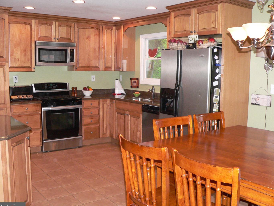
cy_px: 105
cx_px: 135
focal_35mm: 38
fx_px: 301
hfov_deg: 49.0
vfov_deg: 37.7
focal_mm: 6
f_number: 2.8
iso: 300
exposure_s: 1/30
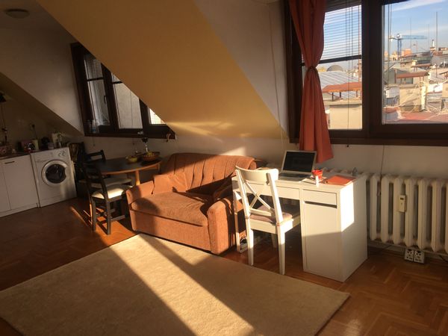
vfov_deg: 48.2
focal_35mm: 29
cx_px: 224
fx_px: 375
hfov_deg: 61.7
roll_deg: +3.9
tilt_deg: -9.7
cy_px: 168
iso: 25
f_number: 2.2
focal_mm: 4.15
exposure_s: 1/442
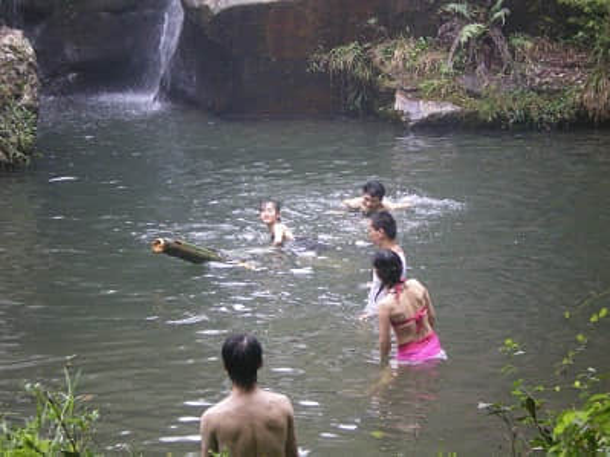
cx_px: 305
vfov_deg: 13.0
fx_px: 2008
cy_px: 228
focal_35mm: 114
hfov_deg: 17.3
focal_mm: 18.9
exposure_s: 1/60
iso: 400
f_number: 5.9
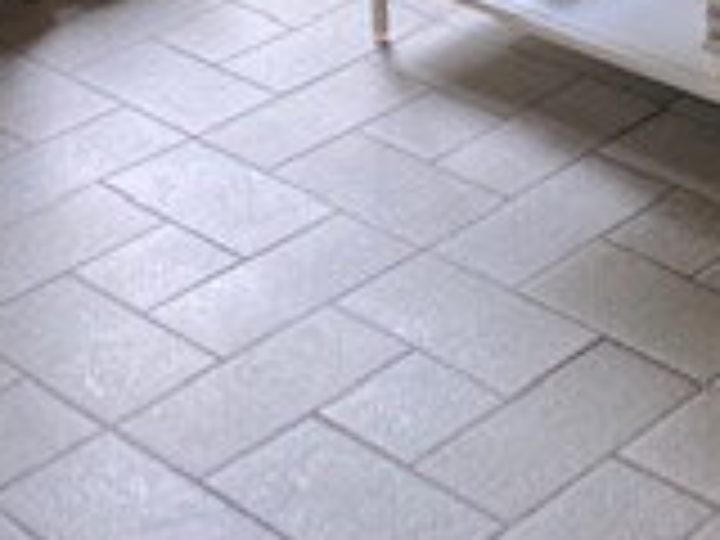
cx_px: 760
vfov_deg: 12.5
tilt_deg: -11.4
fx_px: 2163
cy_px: -531
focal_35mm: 104
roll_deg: +0.3
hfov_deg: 18.3
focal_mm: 4.25
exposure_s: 1/114
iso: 125
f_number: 1.8
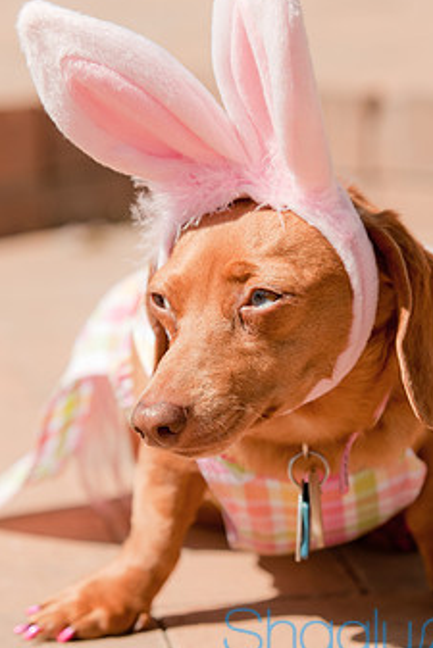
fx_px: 3604
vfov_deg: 10.3
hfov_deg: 6.9
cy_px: 296
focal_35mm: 200
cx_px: 240
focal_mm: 100
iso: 200
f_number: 5
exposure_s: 1/1000
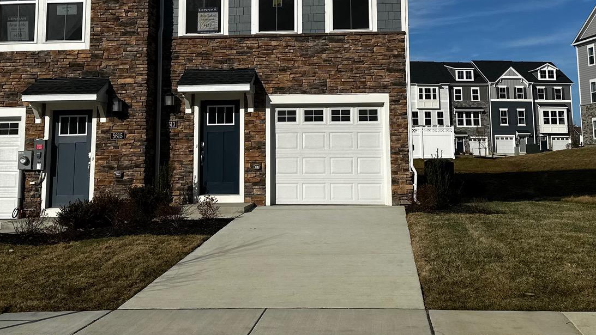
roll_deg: +0.7
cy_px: 45
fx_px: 774
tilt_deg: +9.0
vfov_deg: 23.9
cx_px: 301
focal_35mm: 49
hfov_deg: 42.1
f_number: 1.78
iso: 80
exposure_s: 1/10753
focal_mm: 6.86
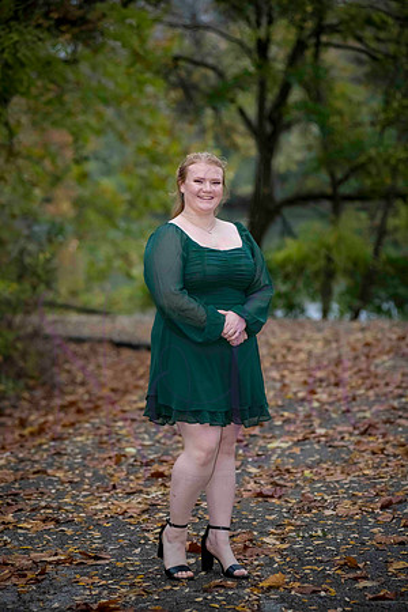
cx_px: 204
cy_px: 306
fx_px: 1904
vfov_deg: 18.3
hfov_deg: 12.2
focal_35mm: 112
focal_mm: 112
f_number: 3.2
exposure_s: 1/320
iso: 1600
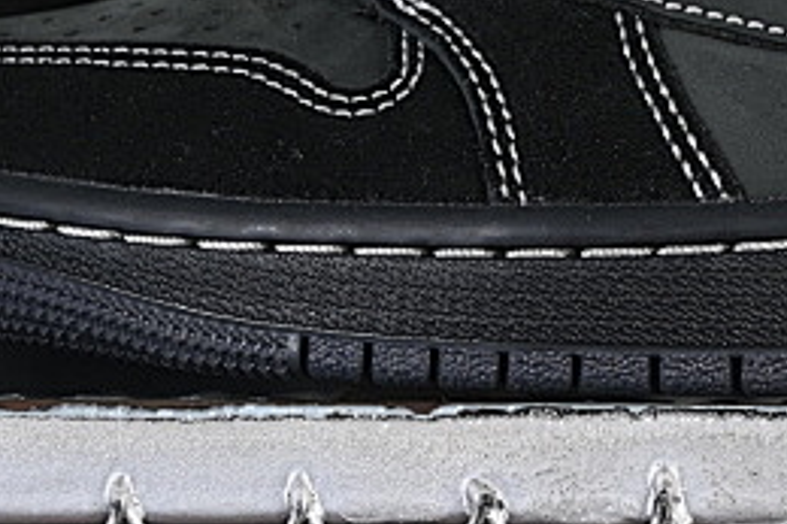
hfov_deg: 6.6
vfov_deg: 4.4
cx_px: 902
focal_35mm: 312
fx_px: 6816
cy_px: -273
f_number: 6.3
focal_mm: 50
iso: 160
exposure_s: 1/60
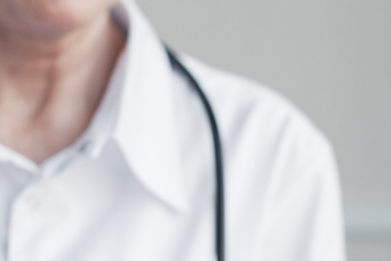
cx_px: 173
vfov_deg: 10.9
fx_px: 1358
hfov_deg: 16.4
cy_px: 273
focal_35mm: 125
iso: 400
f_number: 3.5
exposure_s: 1/250
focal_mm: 50
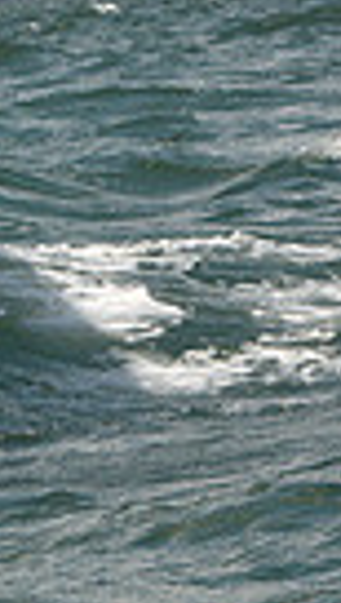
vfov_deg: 4.6
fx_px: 7486
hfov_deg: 2.6
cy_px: 109
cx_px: -917
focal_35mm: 468
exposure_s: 1/800
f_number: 13
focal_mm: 105
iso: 320
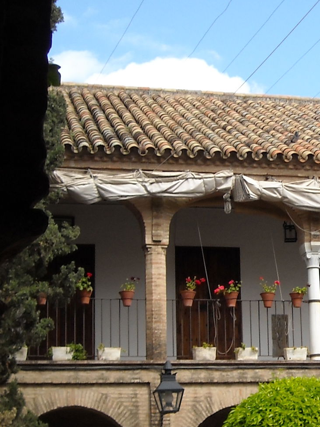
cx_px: 343
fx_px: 1134
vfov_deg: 21.3
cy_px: 251
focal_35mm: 92
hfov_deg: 15.7
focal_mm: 5.7
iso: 64
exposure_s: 1/184
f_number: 5.6
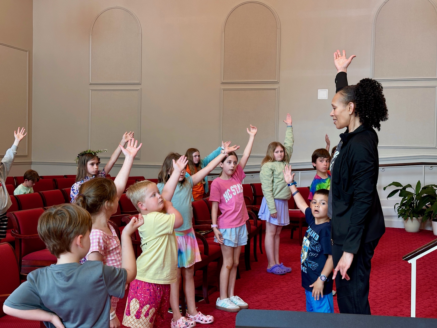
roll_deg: -1.6
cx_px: 218
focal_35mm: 48
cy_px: 164
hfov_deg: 39.7
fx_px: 606
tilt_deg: -0.4
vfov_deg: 30.3
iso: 100
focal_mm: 6.86
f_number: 1.78
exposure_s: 1/60
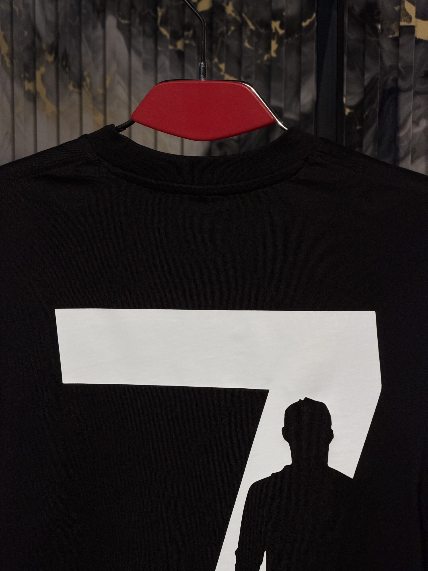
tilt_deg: -9.3
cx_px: 214
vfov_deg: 19.6
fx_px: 1649
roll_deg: -0.6
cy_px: 286
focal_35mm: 100
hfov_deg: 14.8
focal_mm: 16.89
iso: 125
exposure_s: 1/100
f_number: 2.8
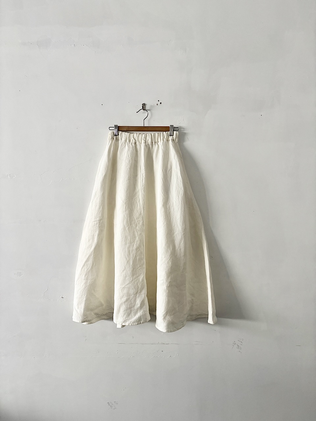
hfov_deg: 53.1
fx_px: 316
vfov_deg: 67.3
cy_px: 210
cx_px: 158
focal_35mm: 26
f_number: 1.6
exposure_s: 1/60
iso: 250
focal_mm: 5.96
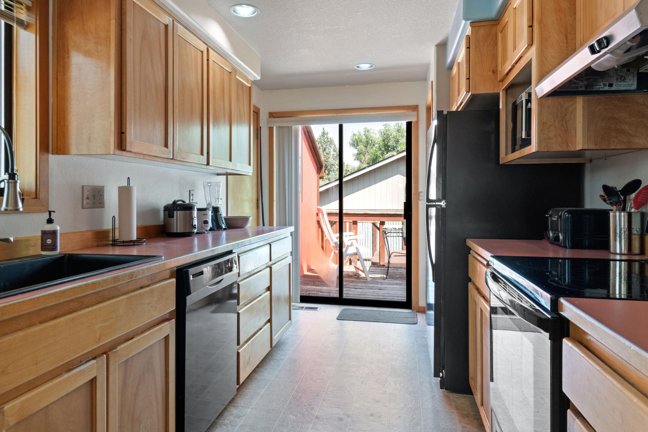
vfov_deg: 53.1
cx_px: 295
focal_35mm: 24
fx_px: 432
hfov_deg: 73.6
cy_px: 204
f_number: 8
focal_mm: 21
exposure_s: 1/13
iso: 200
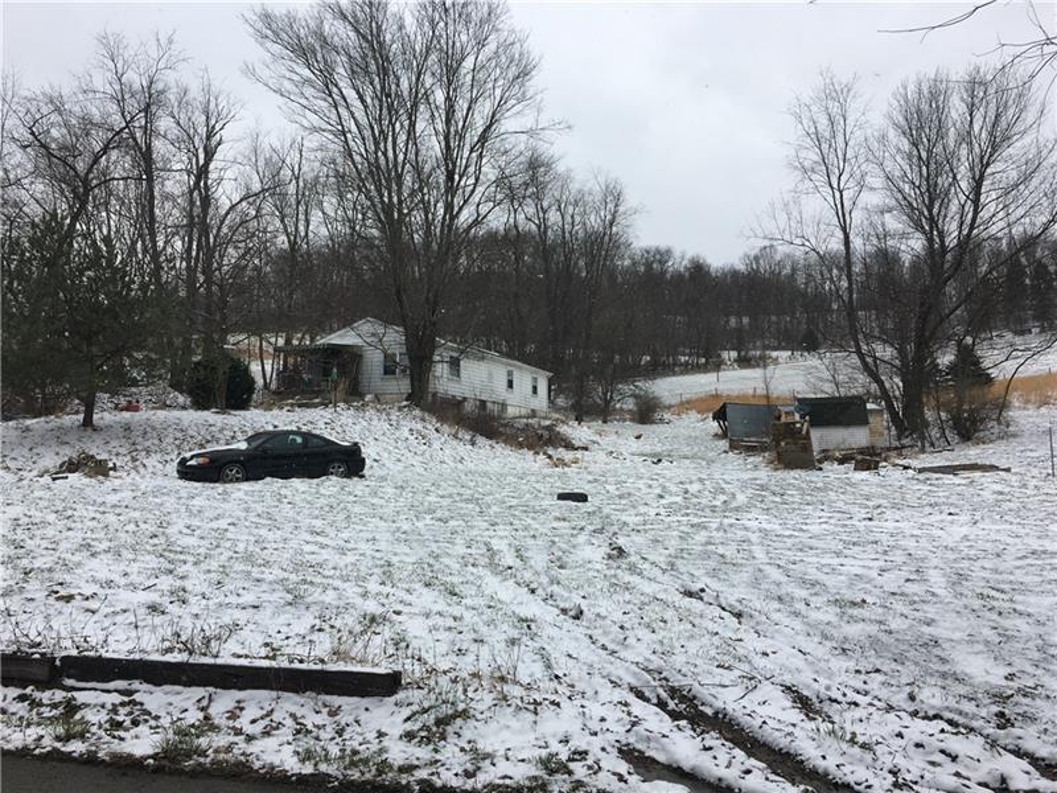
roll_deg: -1.7
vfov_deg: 48.2
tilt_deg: +1.3
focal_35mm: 29
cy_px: 396
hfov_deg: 61.7
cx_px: 528
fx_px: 886
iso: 25
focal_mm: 4.15
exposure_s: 1/1221
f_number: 2.2
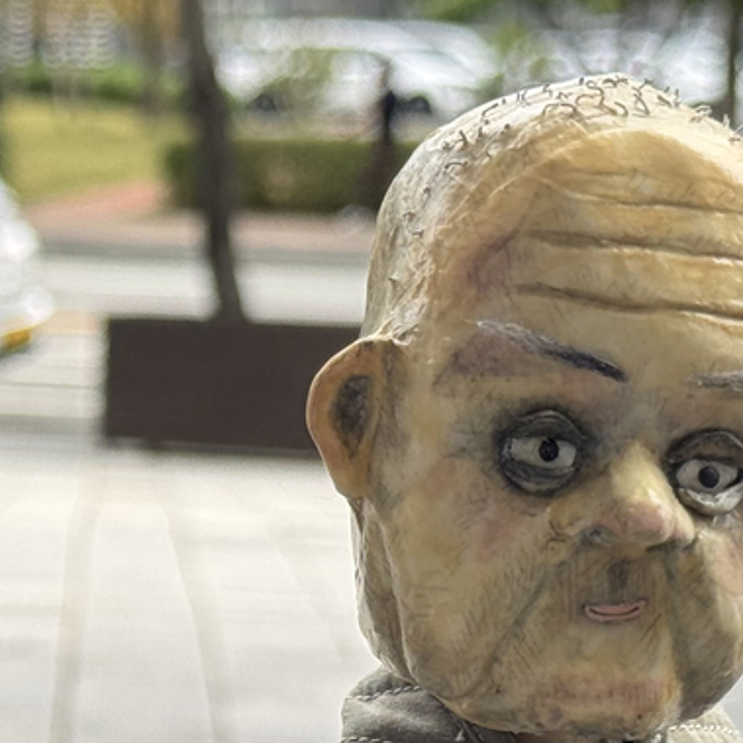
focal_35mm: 161
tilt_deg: -11.1
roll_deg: -1.3
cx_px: 333
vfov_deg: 10.7
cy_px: 835
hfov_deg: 10.9
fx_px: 3910
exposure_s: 1/774
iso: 64
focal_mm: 6.76
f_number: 1.78
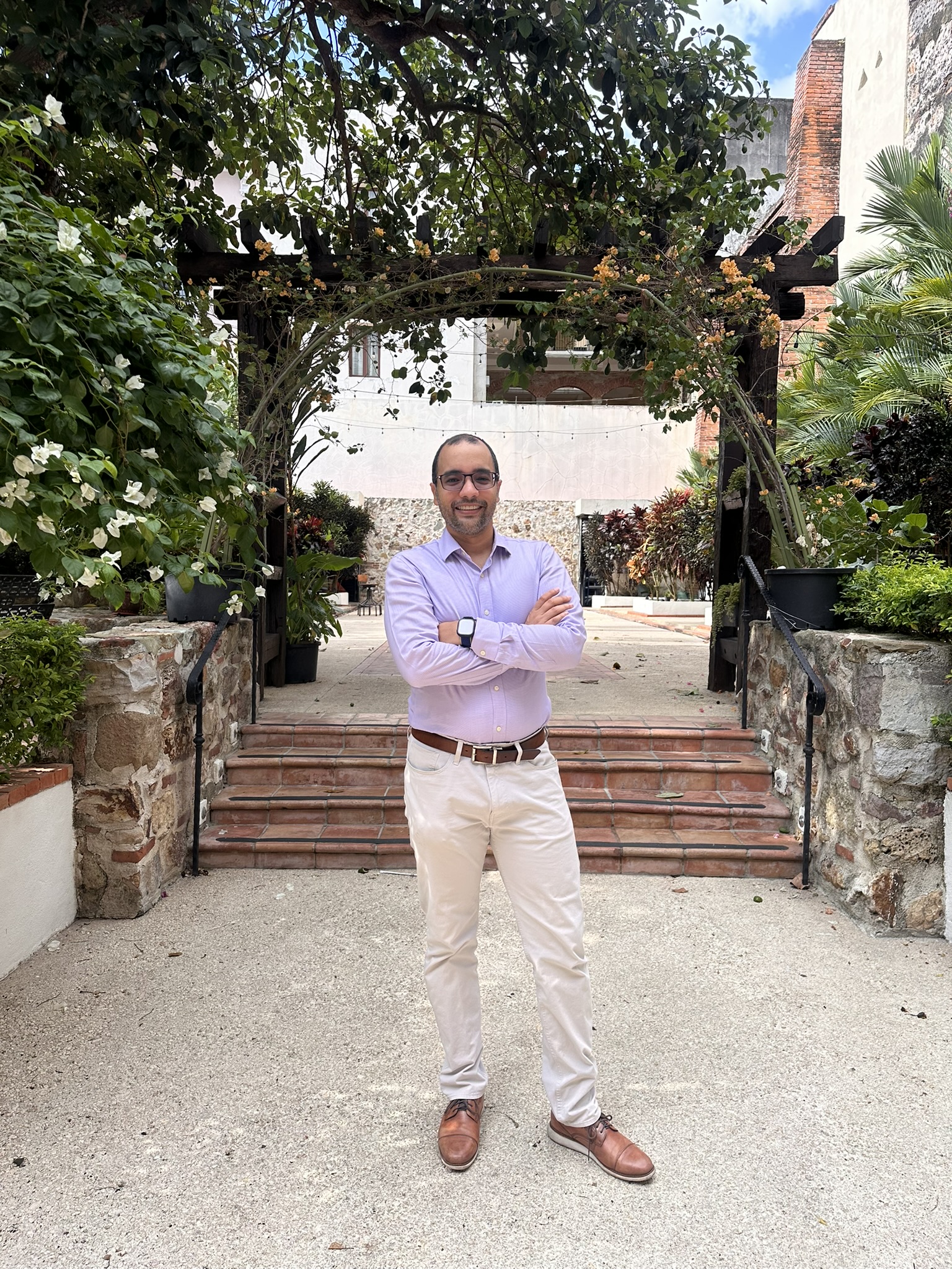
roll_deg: -1.0
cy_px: 634
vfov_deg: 71.6
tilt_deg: -2.5
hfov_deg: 56.8
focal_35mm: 24
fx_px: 880
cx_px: 476
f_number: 1.78
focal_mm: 6.86
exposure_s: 1/999
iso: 80
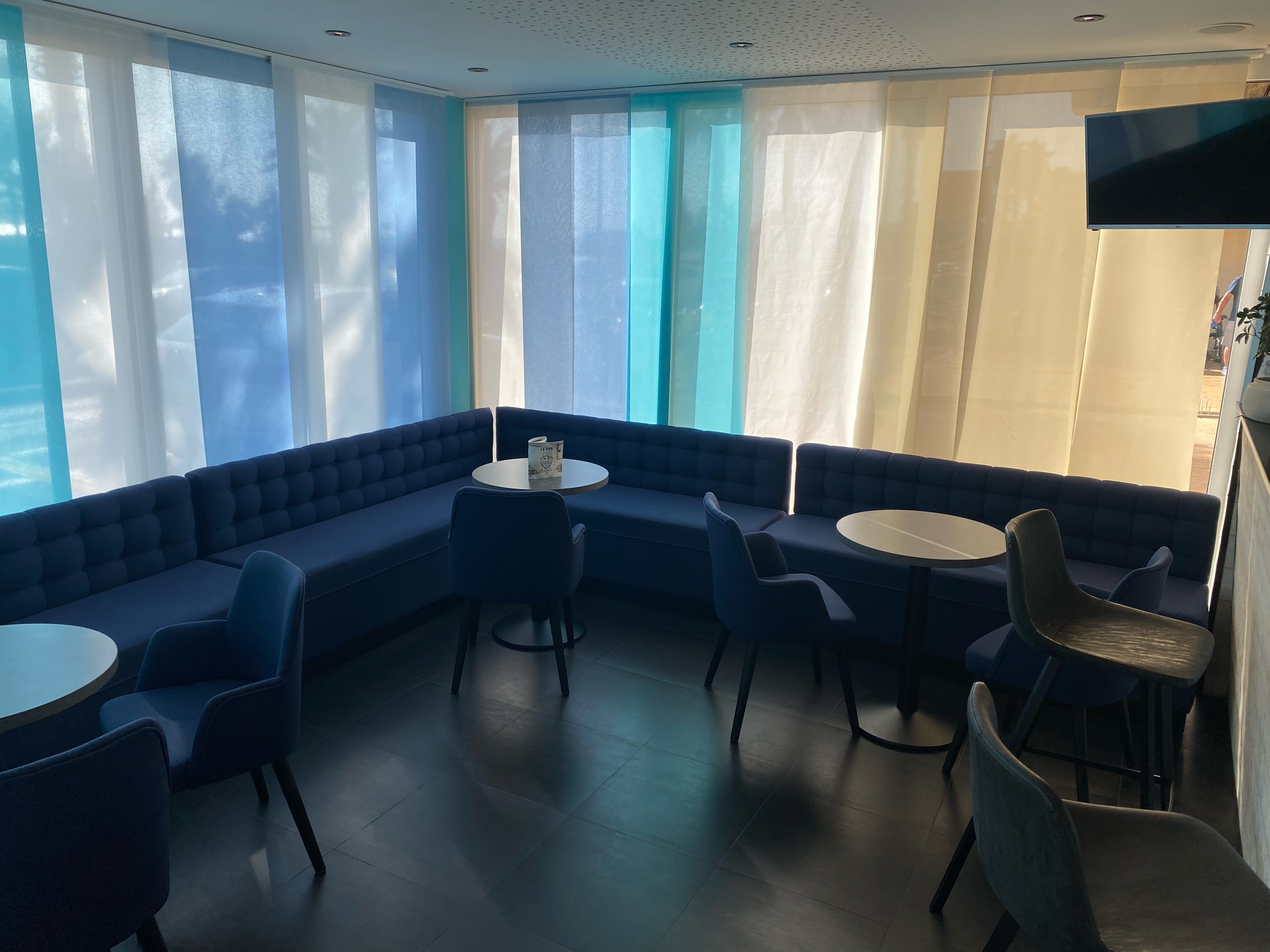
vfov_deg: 53.1
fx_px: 954
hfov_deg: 67.3
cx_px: 635
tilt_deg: -12.9
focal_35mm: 26
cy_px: 476
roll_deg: -1.7
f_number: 1.8
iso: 32
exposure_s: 1/822
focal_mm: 4.25
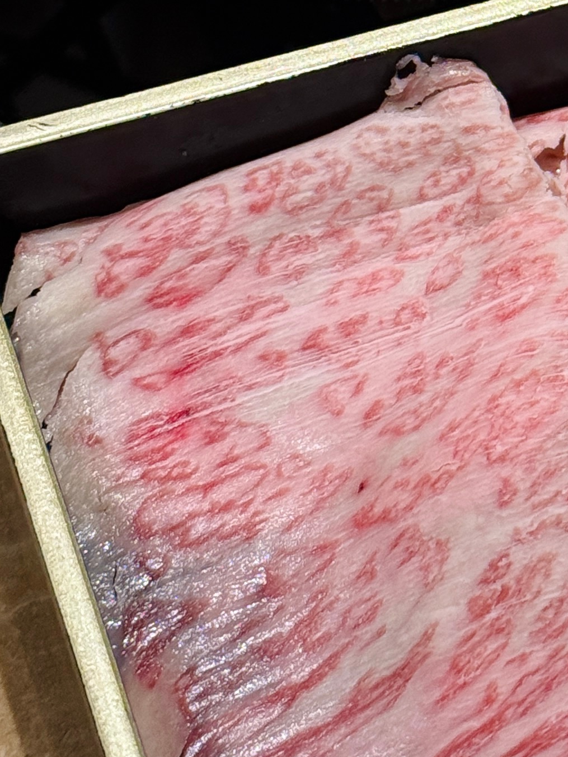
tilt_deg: -47.6
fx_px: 3128
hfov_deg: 10.2
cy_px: 102
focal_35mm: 143
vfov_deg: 13.7
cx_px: 739
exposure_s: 1/57
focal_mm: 6.76
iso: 125
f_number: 1.78
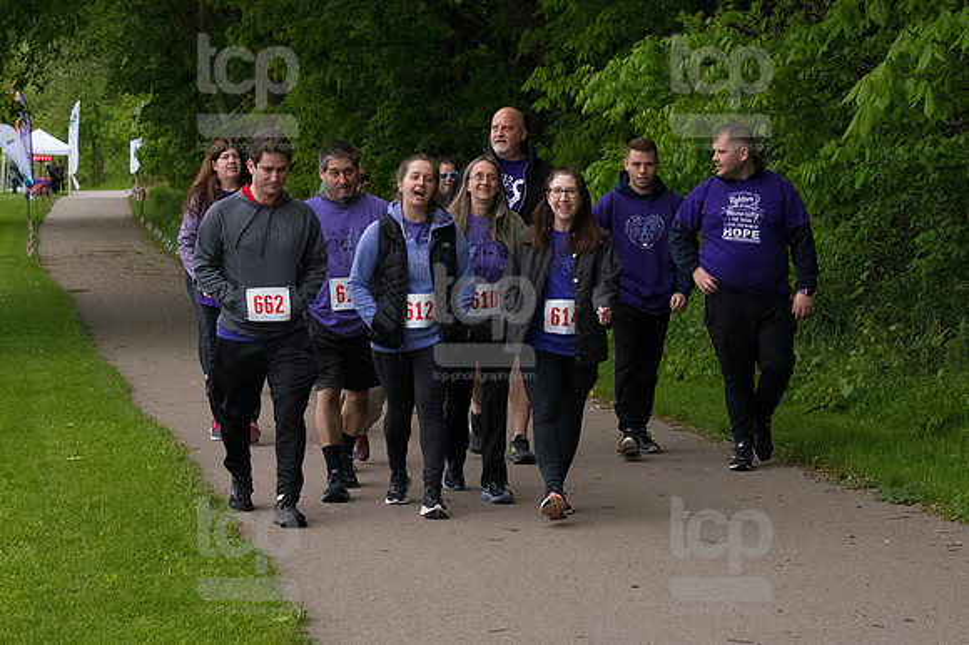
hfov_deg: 19.5
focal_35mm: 105
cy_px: 322
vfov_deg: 13.0
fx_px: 2825
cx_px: 484
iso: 4000
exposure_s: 1/1600
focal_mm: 70
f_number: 7.1
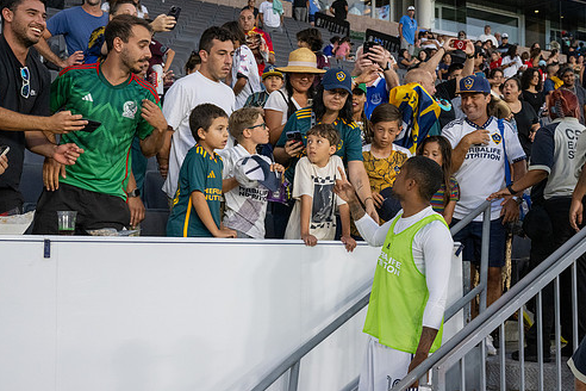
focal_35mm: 59
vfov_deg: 23.0
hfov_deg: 33.9
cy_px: 184
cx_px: 331
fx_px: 960
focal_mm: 50
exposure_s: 1/250
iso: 3600
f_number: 8
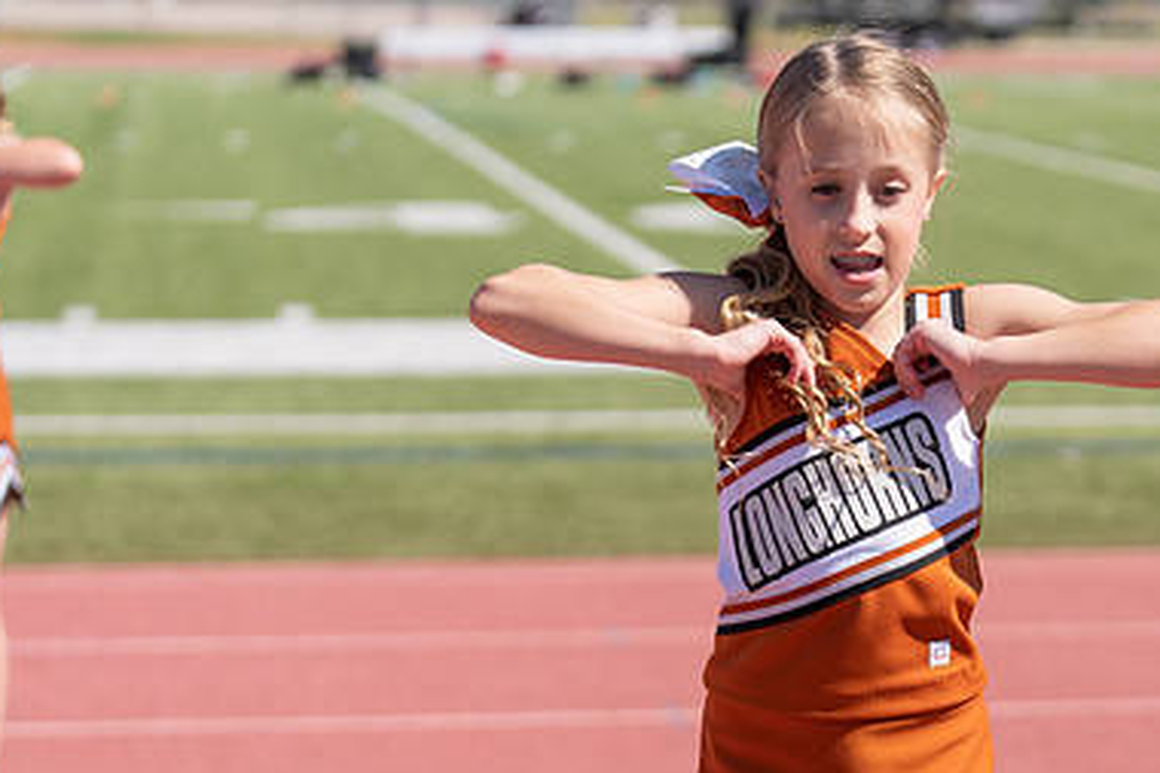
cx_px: 888
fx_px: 3897
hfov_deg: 16.8
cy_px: 564
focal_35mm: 121
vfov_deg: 11.3
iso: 100
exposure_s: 1/2000
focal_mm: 70
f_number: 2.8
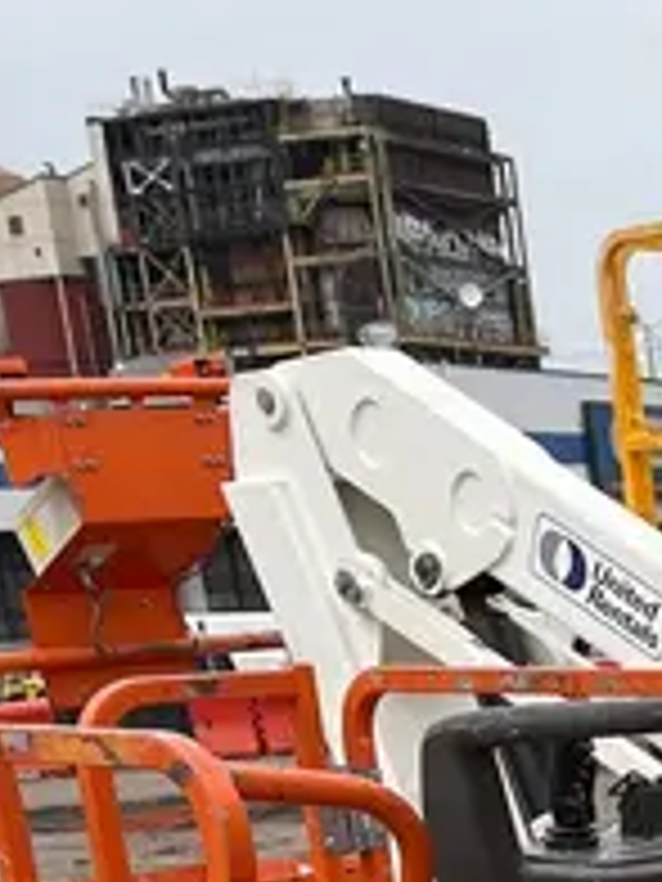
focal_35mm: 97
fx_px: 2473
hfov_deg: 13.6
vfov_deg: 16.9
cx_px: 1216
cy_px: 1555
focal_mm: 5.1
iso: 50
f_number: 1.6
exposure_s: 1/2571
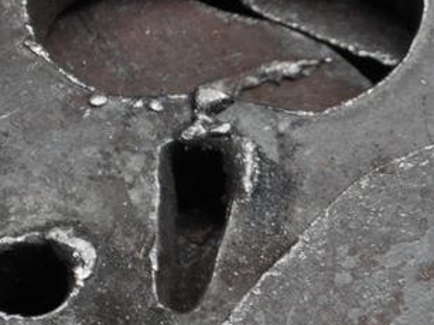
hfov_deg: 3.9
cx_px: 609
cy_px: 454
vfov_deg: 2.9
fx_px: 6324
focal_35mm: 505
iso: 1600
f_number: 5.6
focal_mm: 105
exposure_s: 1/10
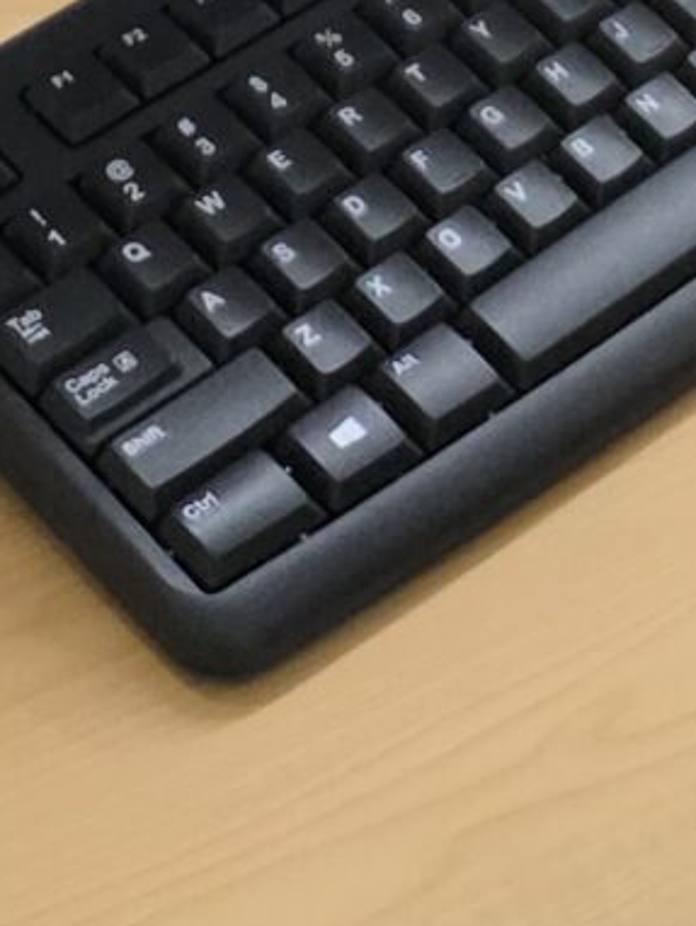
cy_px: -1132
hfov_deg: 9.5
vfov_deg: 11.2
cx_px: 907
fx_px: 4124
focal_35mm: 154
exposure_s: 1/100
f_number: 1.7
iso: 800
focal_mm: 6.3
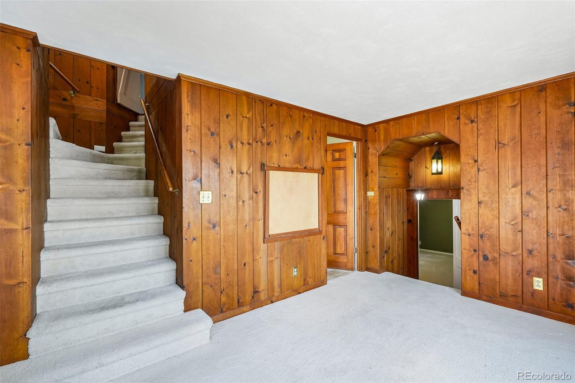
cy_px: 192
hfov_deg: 100.4
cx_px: 288
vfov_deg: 77.3
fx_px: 240
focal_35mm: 15
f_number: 8
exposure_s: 1/8
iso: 800
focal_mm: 10
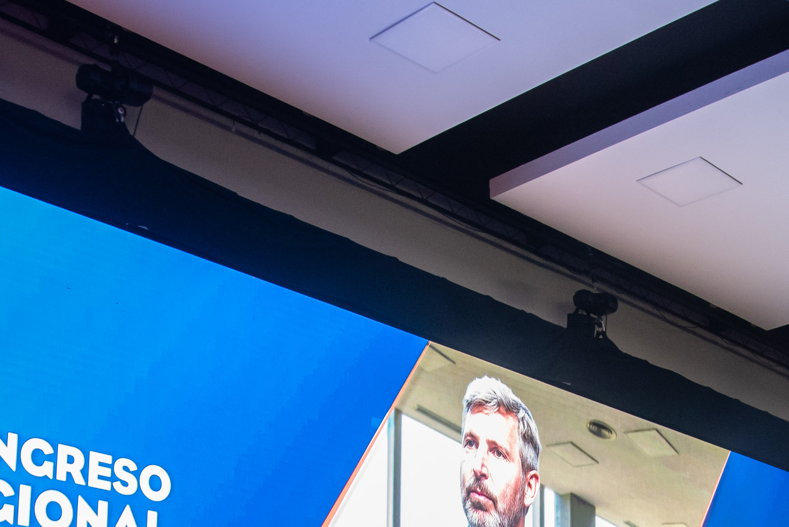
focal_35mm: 65
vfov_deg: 19.8
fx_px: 1425
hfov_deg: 30.7
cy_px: 619
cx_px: 528
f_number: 4
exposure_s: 1/250
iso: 2000
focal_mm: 24
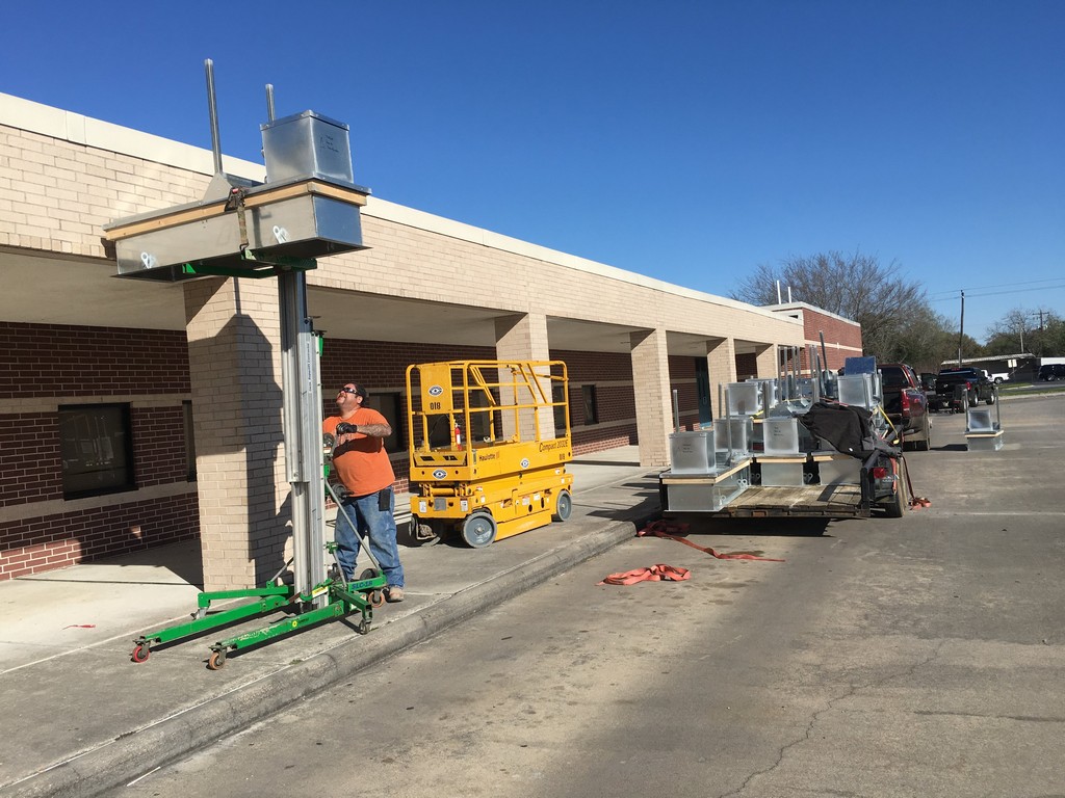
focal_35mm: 29
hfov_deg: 61.7
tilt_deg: +3.9
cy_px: 399
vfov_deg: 48.2
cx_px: 532
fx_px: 892
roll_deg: +5.0
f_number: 2.2
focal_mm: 4.15
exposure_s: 1/2404
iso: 25
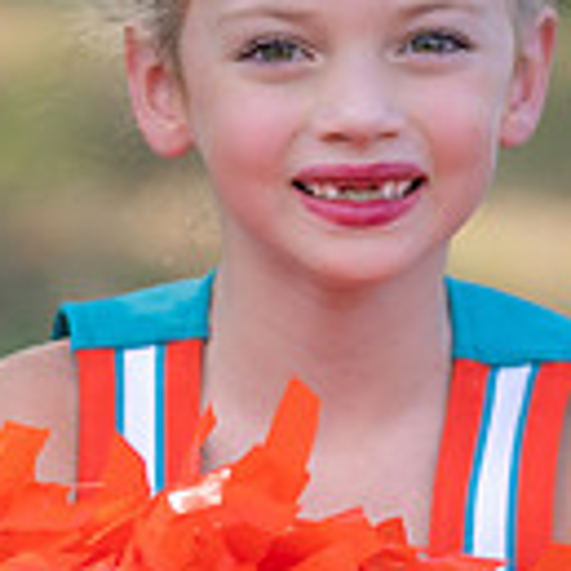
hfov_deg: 3.6
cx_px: 327
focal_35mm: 483
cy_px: 292
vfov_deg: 3.6
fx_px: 9014
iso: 100
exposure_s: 1/400
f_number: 2.8
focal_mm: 117
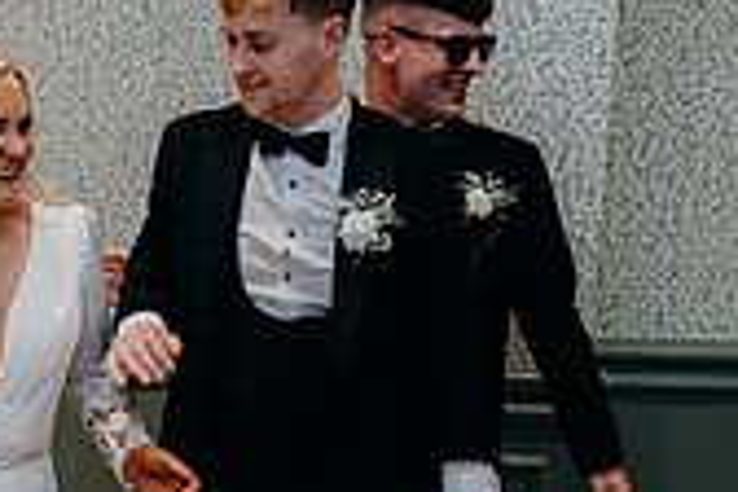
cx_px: 123
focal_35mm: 83
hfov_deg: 24.0
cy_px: 560
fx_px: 1701
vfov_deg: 15.9
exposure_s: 1/160
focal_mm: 24
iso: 2000
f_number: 3.5
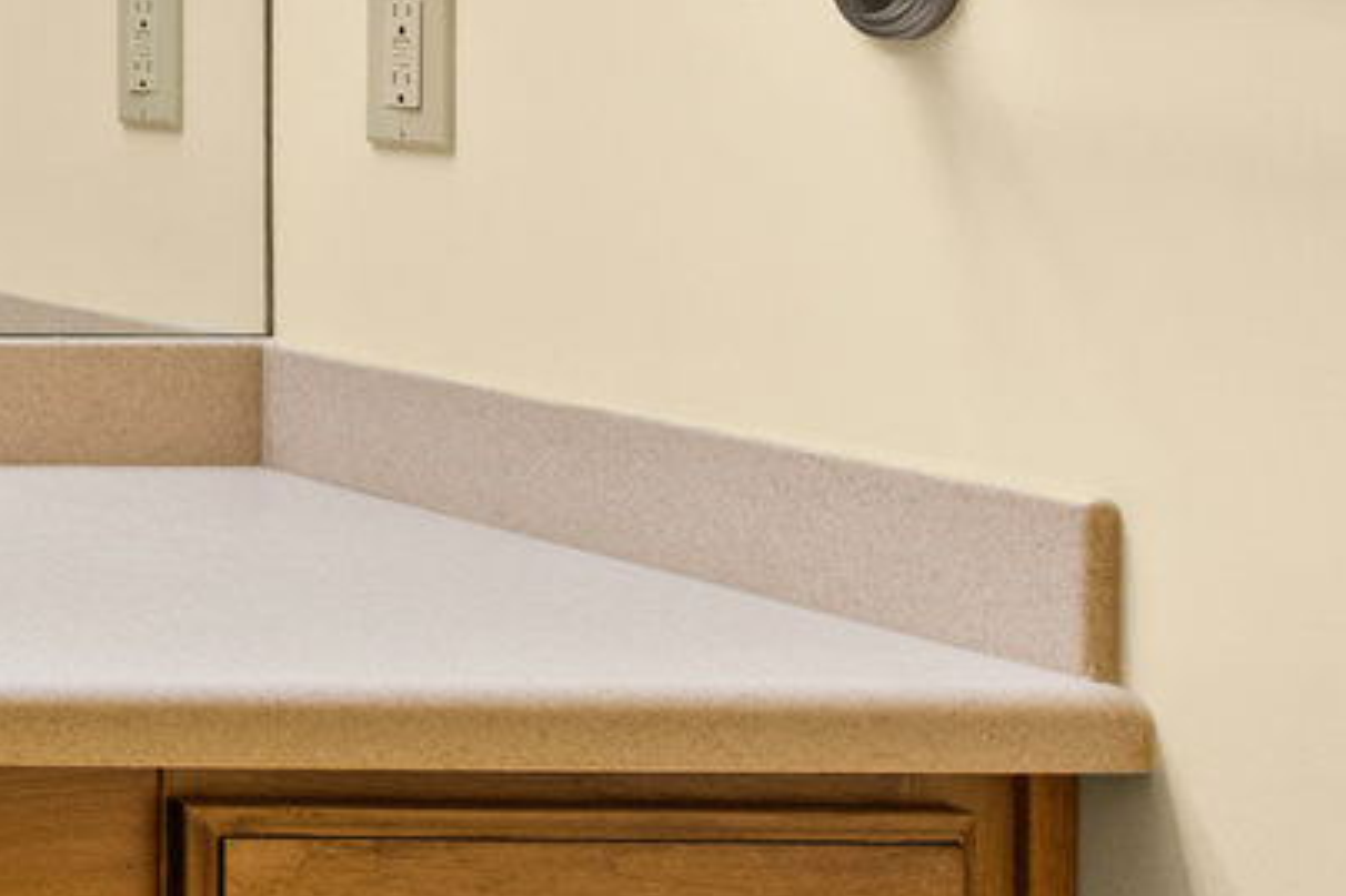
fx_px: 2653
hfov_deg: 16.2
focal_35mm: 71
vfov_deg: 19.1
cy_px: 266
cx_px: -1712
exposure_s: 1/13
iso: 500
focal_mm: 14
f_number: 7.1
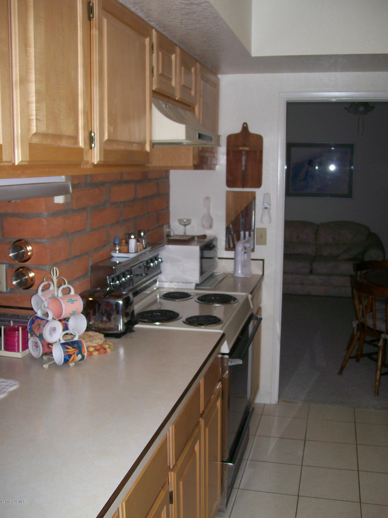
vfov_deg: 51.4
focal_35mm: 36
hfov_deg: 39.7
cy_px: 259
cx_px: 194
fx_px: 538
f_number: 2.7
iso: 80
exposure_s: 1/64
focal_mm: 6
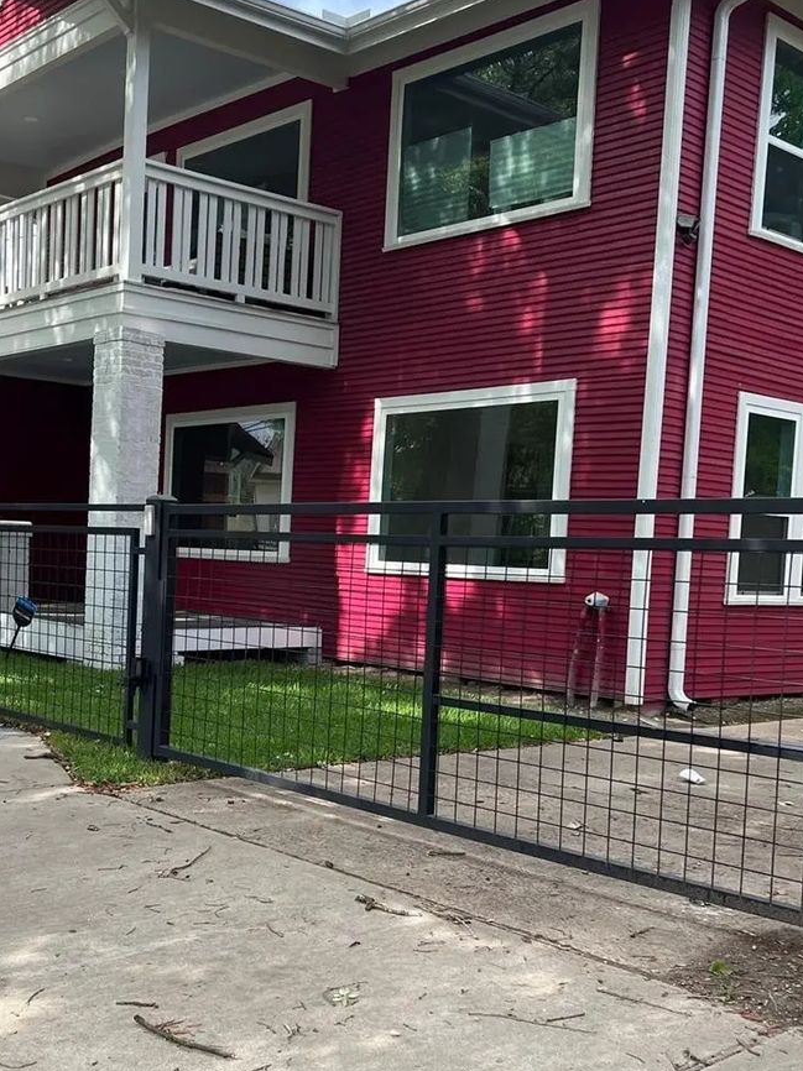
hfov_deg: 34.7
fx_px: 1269
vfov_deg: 45.7
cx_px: 255
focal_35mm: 41
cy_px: 603
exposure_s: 1/880
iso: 50
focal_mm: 5.7
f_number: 1.5
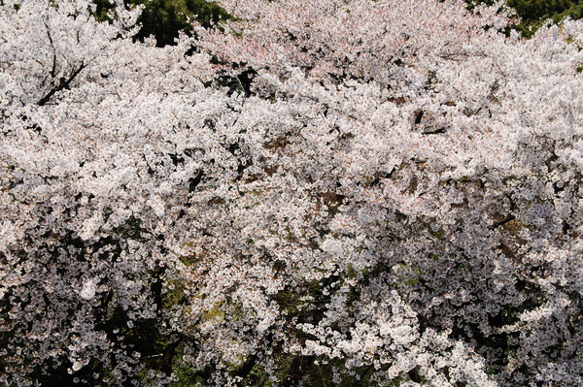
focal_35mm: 63
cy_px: 194
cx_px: 292
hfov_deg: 31.9
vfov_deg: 21.5
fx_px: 1019
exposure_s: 1/320
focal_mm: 42
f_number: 9
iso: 200
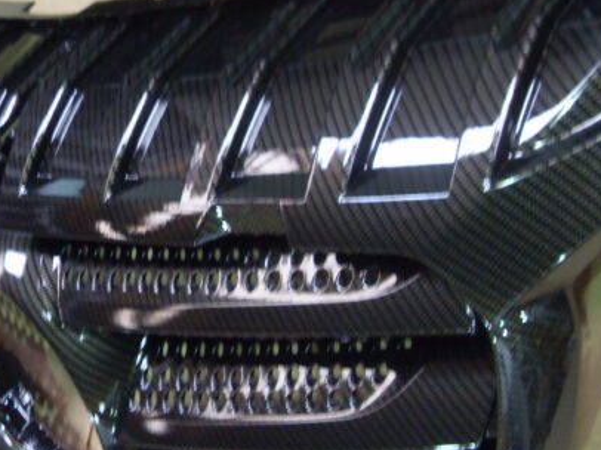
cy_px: 142
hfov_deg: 28.0
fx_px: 1197
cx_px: 407
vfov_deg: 21.2
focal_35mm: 69
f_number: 2.8
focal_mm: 6.3
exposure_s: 1/15
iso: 200
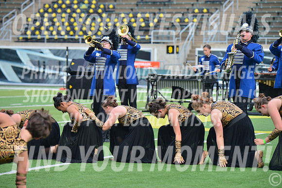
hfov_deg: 10.6
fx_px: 1527
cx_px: 141
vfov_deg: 7.0
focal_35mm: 195
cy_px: 94
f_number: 5.6
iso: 200
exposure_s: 1/640
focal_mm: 195
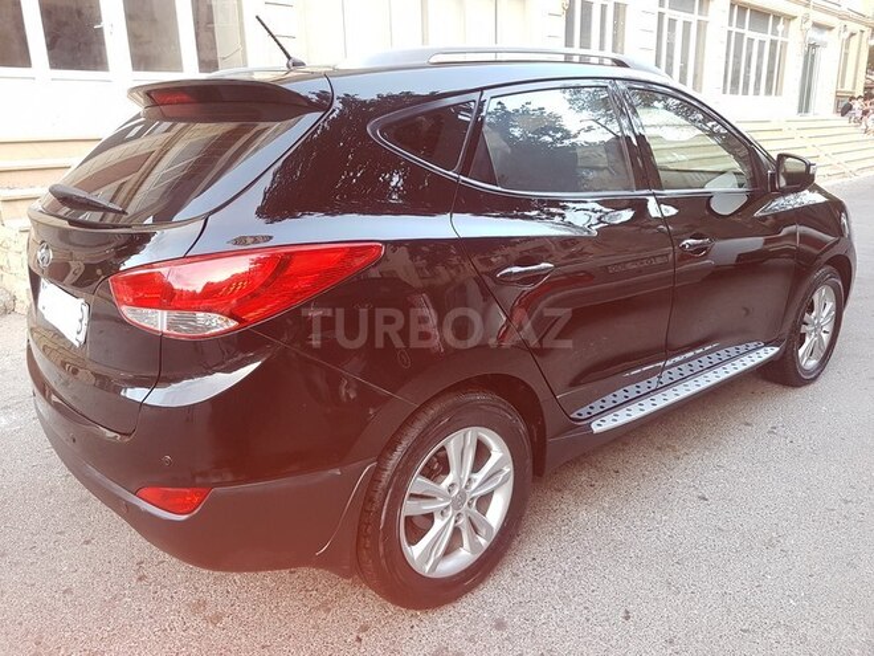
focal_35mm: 26
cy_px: 328
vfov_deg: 53.1
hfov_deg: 67.3
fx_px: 656
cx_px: 437
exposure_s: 1/50
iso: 160
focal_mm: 4.2
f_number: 1.7
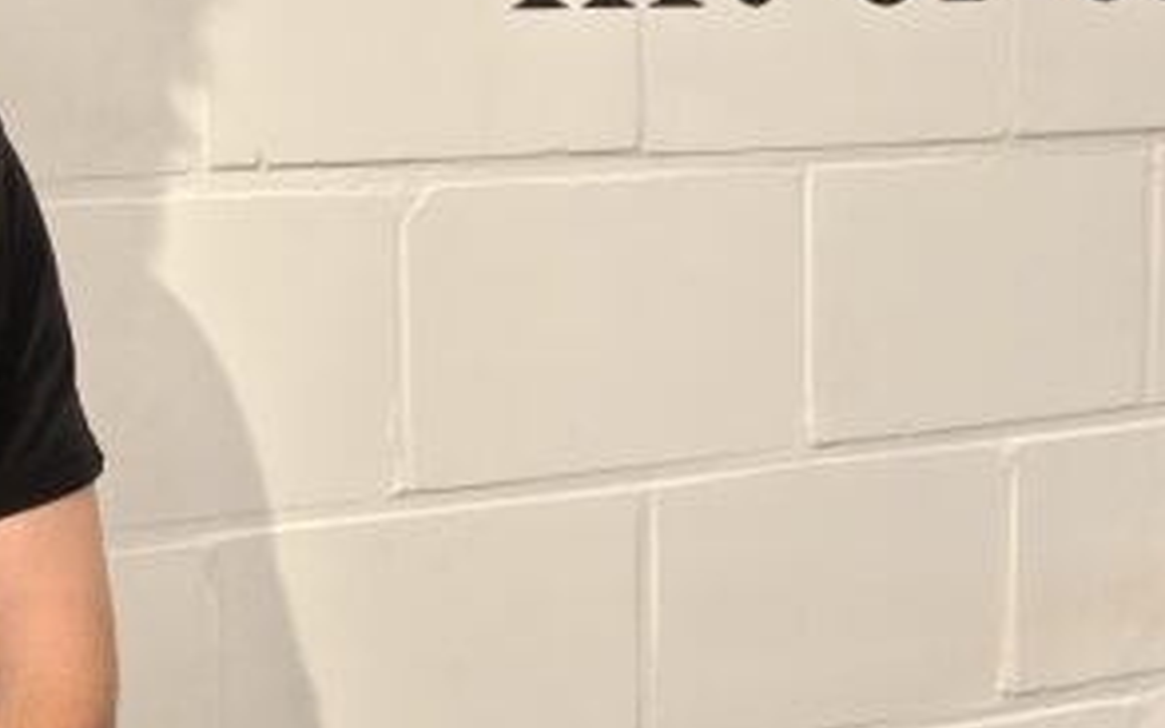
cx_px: 537
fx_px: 2825
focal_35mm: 89
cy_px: 509
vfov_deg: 14.6
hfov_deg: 23.3
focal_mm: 5.59
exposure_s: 1/144
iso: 50
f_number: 1.8
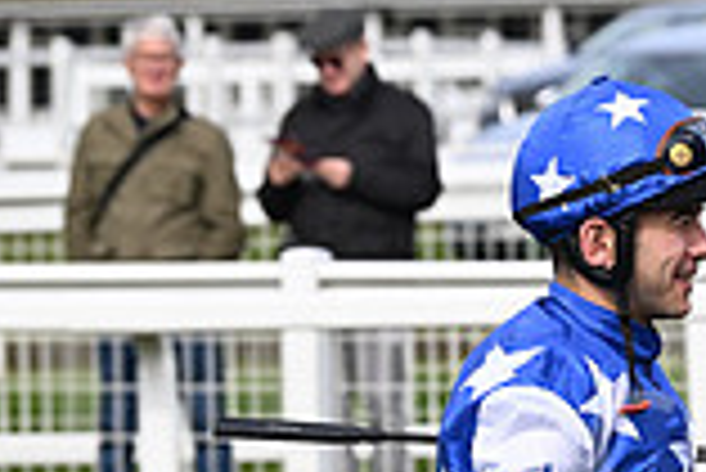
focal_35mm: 518
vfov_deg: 2.7
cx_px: 1178
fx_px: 10168
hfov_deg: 4.0
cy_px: 721
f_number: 6.3
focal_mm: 140
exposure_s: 1/1600
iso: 640
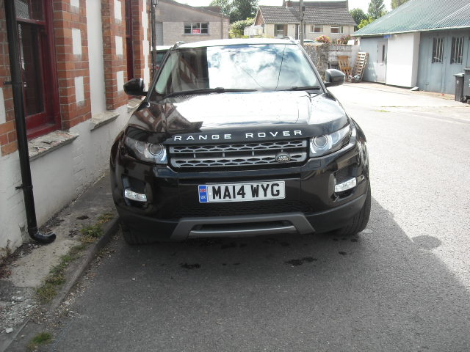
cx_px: 235
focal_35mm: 35
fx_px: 475
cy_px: 176
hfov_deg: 52.6
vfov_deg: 40.7
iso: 64
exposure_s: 1/369
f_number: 2.8
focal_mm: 5.7
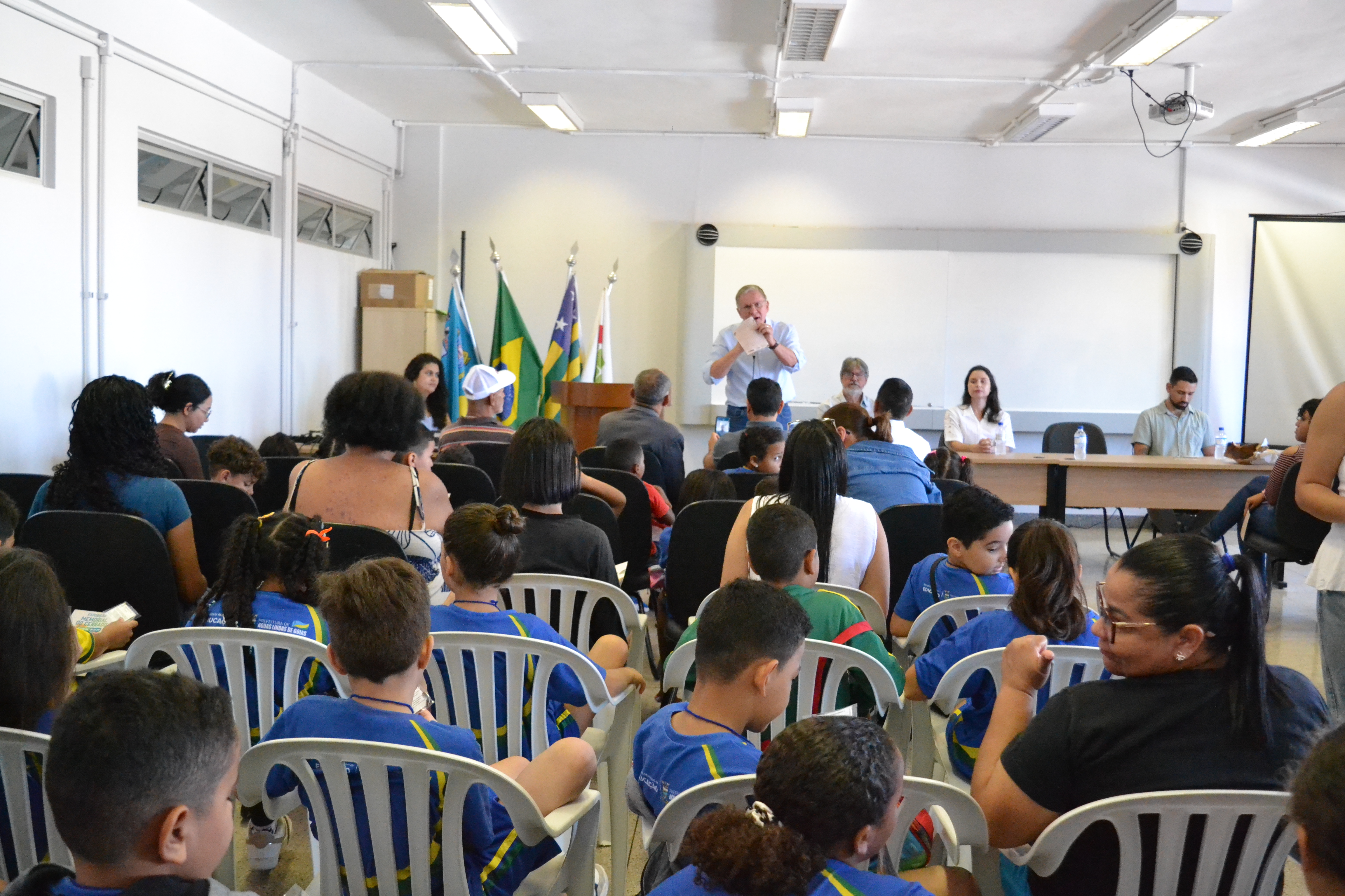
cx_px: 672
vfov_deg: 36.9
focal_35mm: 36
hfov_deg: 53.1
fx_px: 1345
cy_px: 448
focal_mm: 24
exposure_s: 1/320
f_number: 4.5
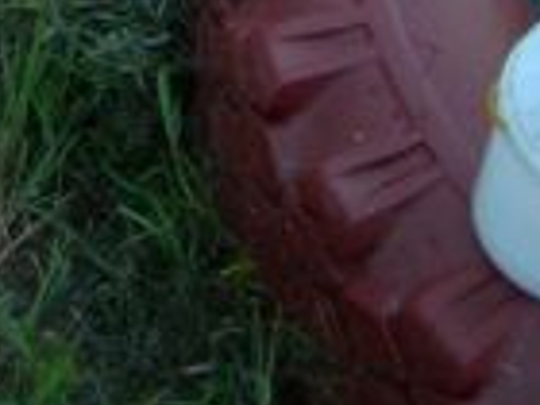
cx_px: -228
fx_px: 2543
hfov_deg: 11.7
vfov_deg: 8.6
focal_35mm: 163
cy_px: -436
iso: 200
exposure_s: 1/60
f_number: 2.8
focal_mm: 7.8
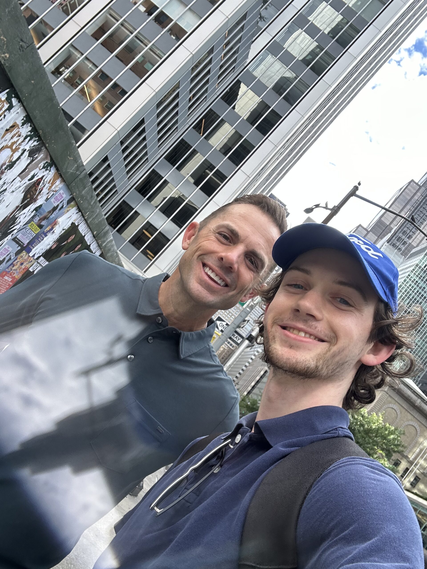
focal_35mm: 30
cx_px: 214
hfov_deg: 46.8
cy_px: 284
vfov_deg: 60.0
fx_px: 493
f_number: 1.9
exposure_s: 1/172
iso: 32
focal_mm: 2.69
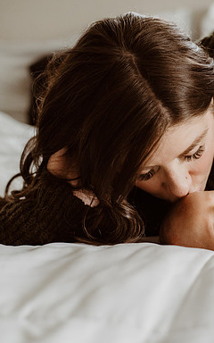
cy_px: 171
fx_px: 719
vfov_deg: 26.8
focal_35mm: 77
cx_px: 182
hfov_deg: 16.8
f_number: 2.8
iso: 1600
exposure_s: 1/200
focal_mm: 50
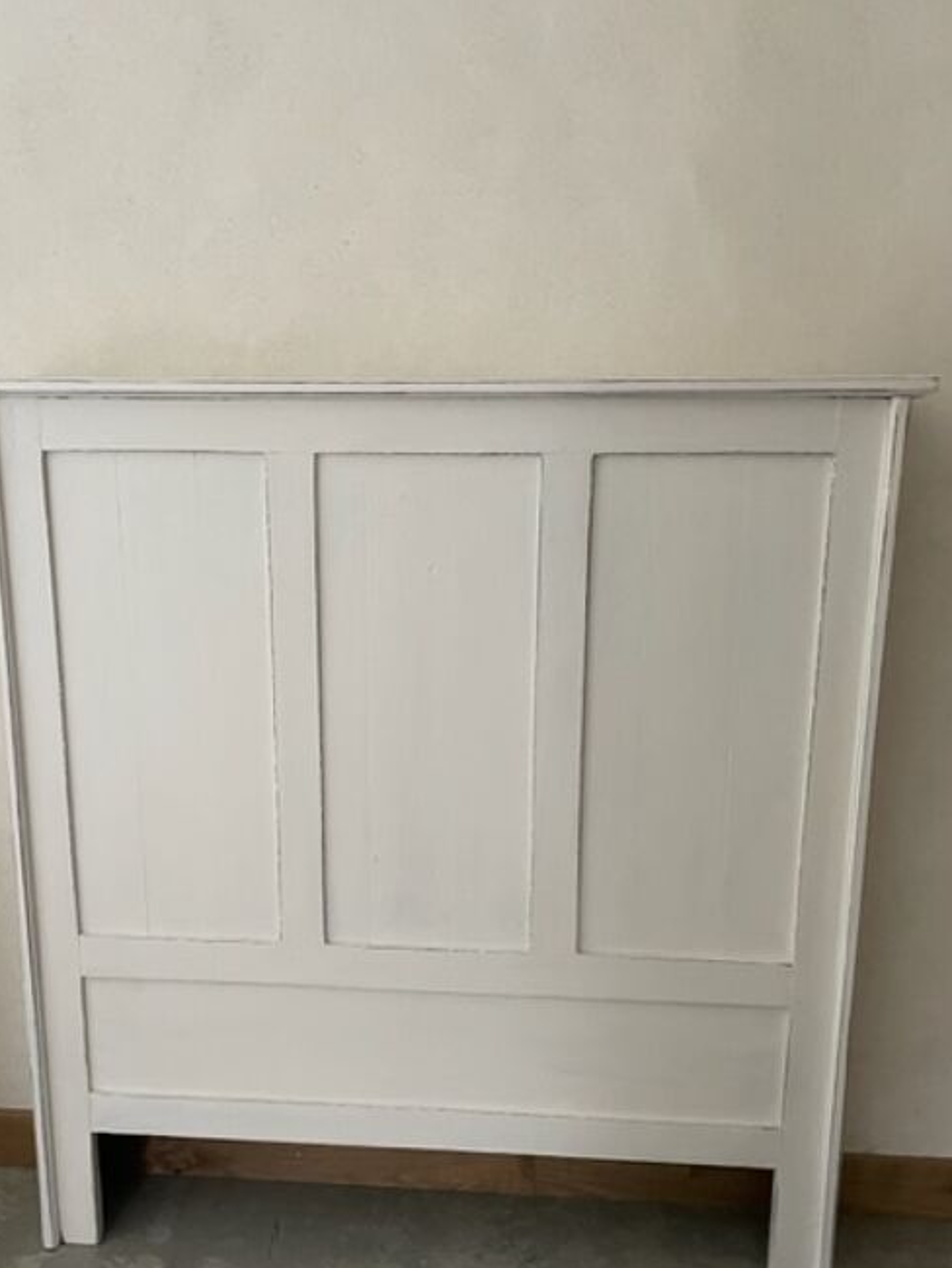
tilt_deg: -15.5
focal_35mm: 32
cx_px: 419
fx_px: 1173
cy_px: 745
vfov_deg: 56.5
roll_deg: +0.2
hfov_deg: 44.1
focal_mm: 4.2
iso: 400
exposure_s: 1/60
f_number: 1.6
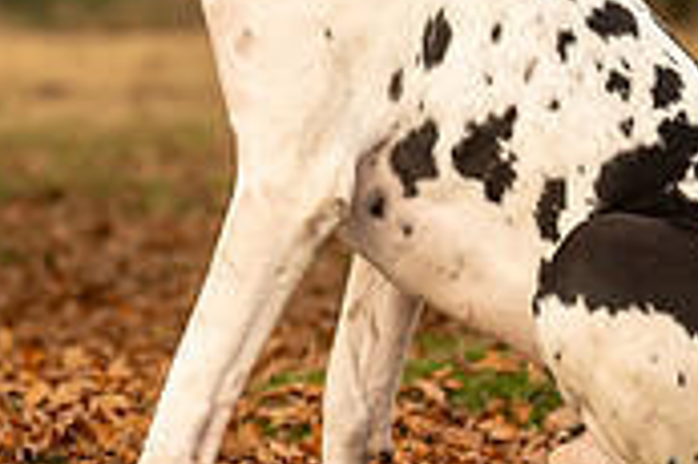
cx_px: 165
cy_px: 40
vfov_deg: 3.9
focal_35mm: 355
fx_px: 6876
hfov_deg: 5.8
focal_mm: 91
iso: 200
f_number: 2.8
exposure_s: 1/800
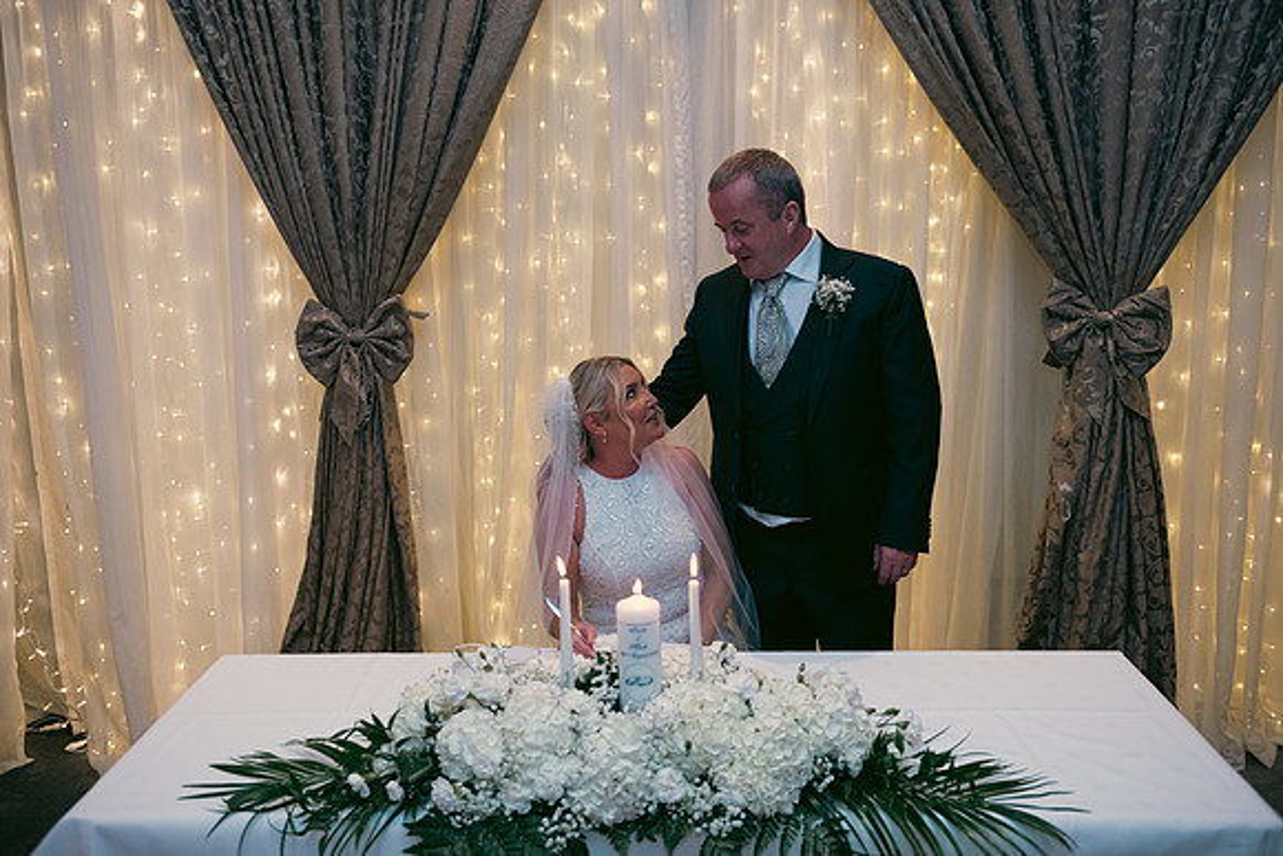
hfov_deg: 54.4
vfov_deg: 37.9
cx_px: 642
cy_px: 428
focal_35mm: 35
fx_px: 1248
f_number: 3.5
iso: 800
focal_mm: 35
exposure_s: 1/160
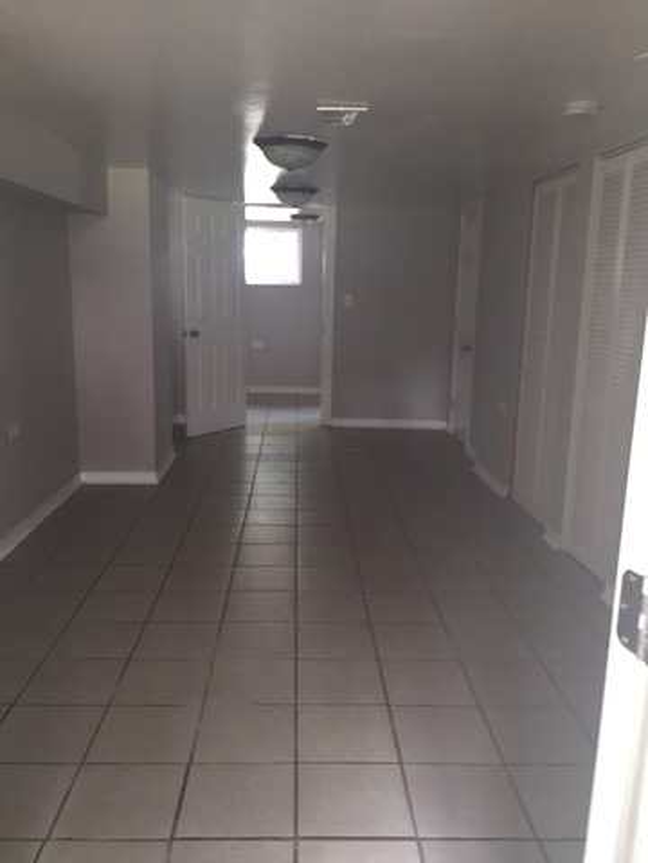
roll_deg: -1.6
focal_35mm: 29
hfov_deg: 48.2
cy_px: 432
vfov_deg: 61.7
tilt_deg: -11.3
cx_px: 324
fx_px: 724
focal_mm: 4.15
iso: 160
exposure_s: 1/17
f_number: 2.2
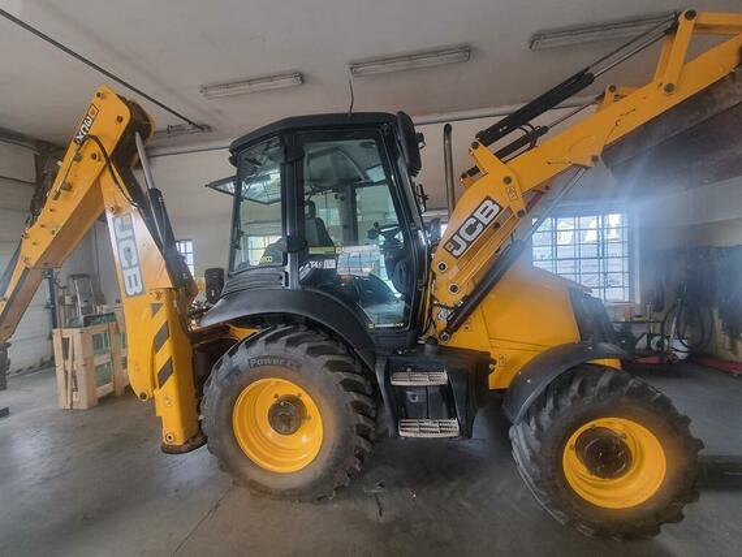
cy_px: 278
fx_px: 279
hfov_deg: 106.2
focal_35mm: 13
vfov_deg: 90.0
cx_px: 371
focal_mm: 2.2
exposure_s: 1/50
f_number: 2.2
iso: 125
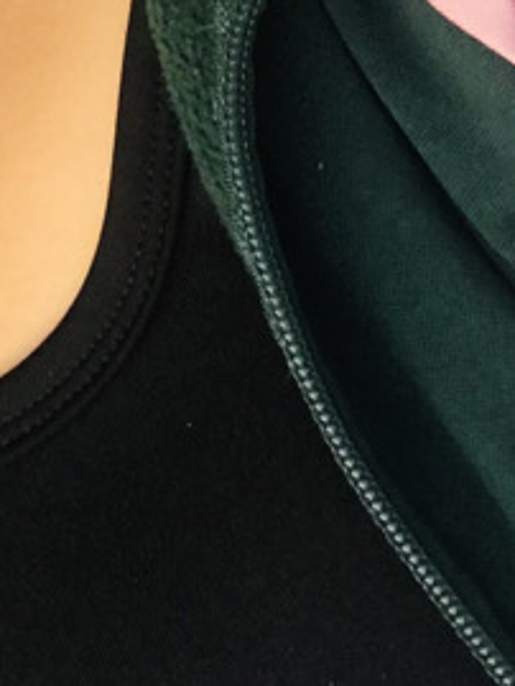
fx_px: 2418
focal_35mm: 122
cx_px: -210
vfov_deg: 14.7
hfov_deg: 11.7
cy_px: -434
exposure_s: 1/120
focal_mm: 2.87
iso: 40
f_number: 2.2
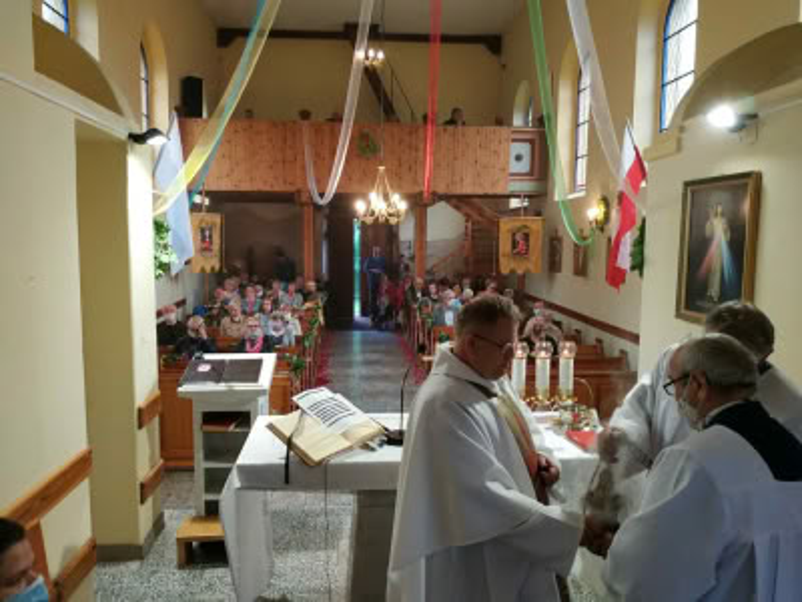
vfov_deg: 56.8
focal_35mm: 24
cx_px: 401
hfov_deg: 71.6
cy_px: 301
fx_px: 556
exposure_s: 1/25
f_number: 1.9
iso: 320
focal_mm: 3.94
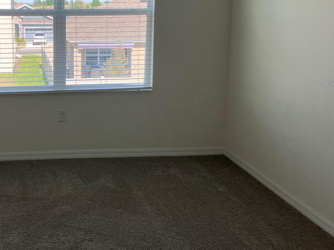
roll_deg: +0.4
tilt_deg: -8.2
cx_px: 68
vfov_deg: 30.1
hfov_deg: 38.2
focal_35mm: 48
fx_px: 463
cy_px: 83
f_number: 1.8
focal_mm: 3.99
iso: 32
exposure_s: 1/177
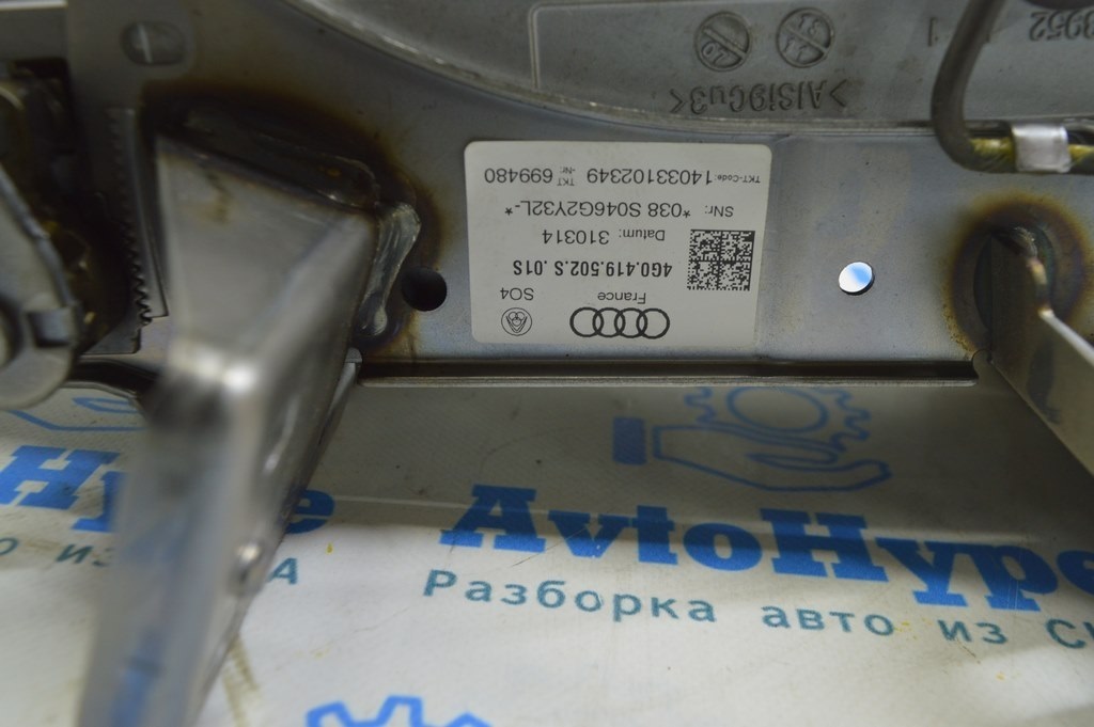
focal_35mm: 33
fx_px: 1002
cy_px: 364
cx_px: 547
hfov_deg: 57.3
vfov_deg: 39.9
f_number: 5.6
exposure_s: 1/20
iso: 400
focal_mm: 22
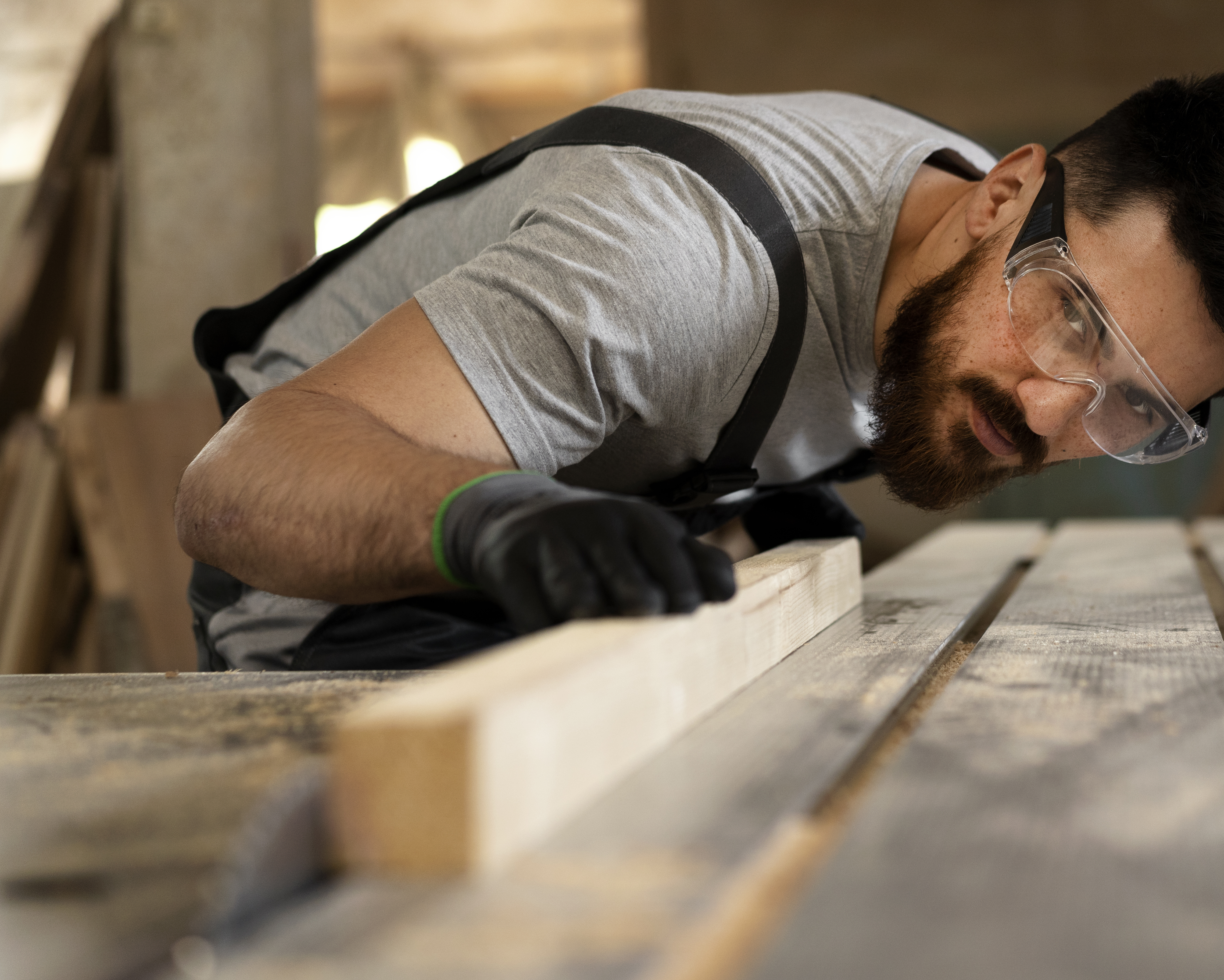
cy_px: 452
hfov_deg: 27.8
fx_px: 2464
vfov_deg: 22.5
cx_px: 735
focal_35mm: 68
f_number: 2.5
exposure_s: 1/100
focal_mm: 55
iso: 400
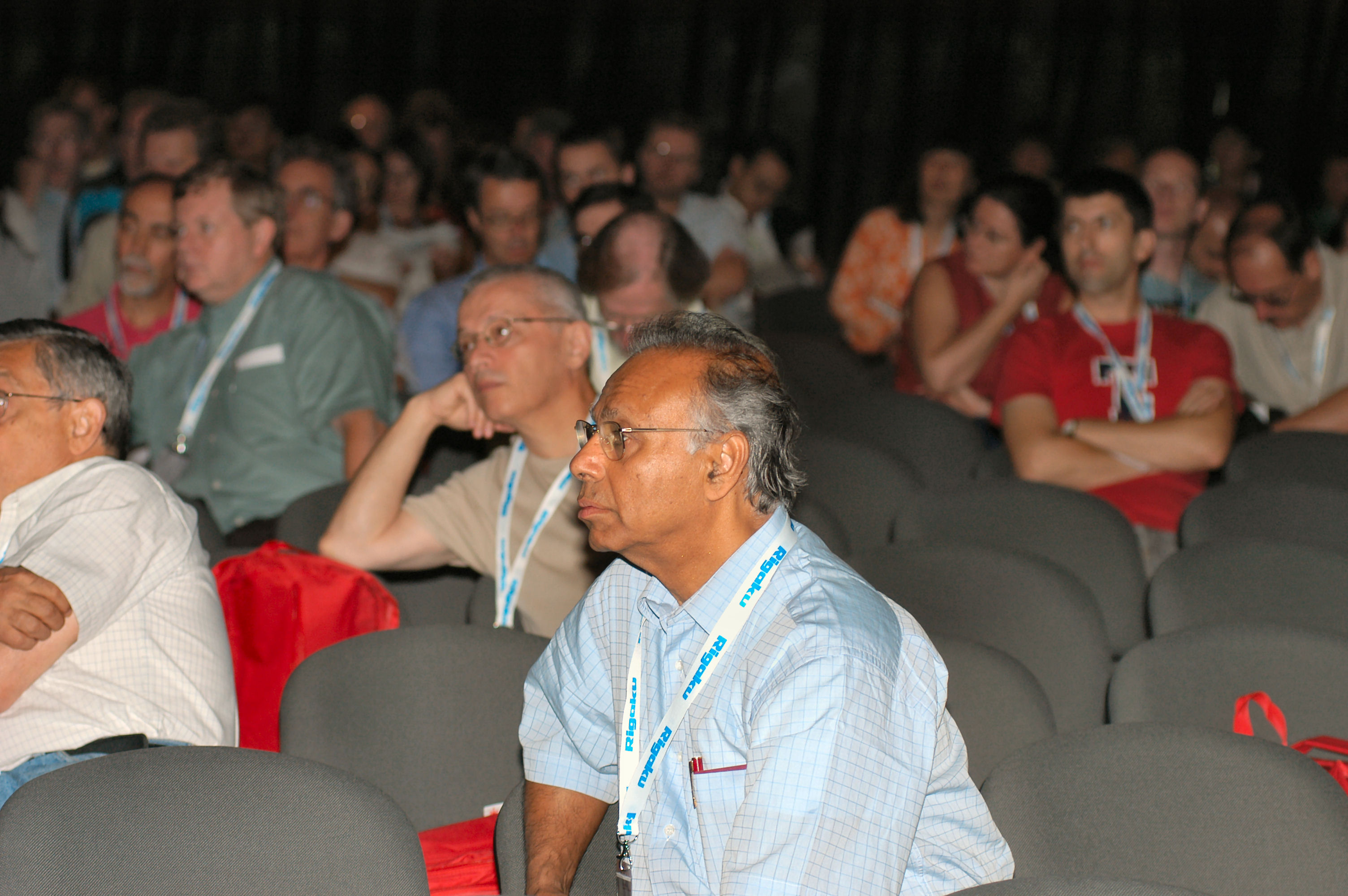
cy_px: 448
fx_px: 4489
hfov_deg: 17.1
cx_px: 674
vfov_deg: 11.4
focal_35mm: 120
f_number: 4
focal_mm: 80
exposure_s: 1/60
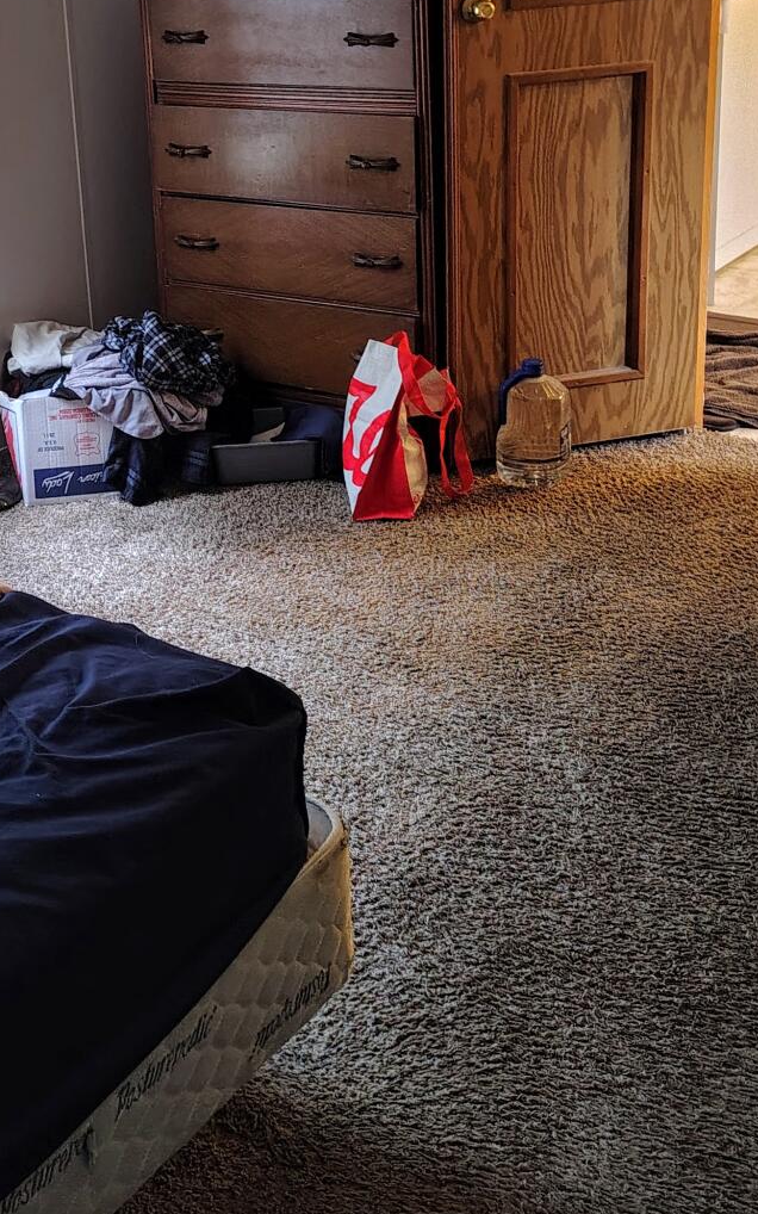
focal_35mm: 50
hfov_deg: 25.4
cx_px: 150
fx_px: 1653
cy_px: 354
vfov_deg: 39.6
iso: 1494
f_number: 1.8
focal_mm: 5.56
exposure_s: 1/30
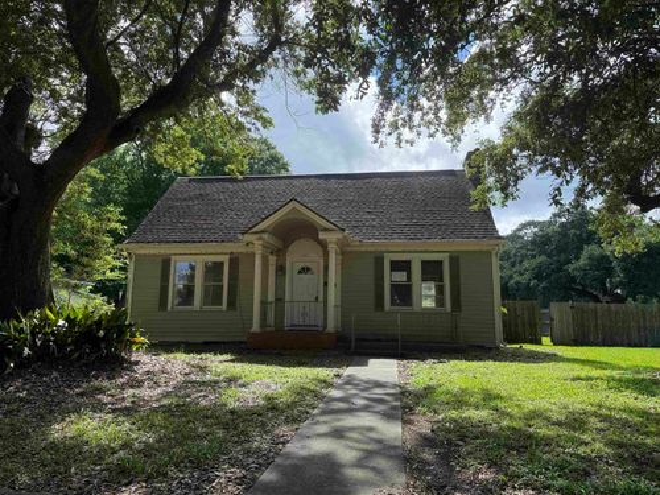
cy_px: 248
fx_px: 458
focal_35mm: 24
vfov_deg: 56.8
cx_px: 330
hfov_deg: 71.6
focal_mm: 6.76
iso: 100
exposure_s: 1/1727
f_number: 1.78
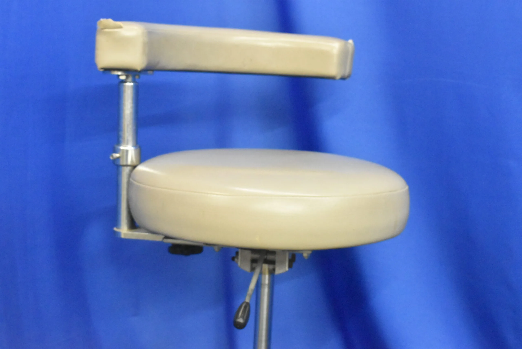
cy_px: 174
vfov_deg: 23.8
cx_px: 261
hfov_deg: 35.0
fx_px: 827
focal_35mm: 57
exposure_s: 1/60
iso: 9000
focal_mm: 38
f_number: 8
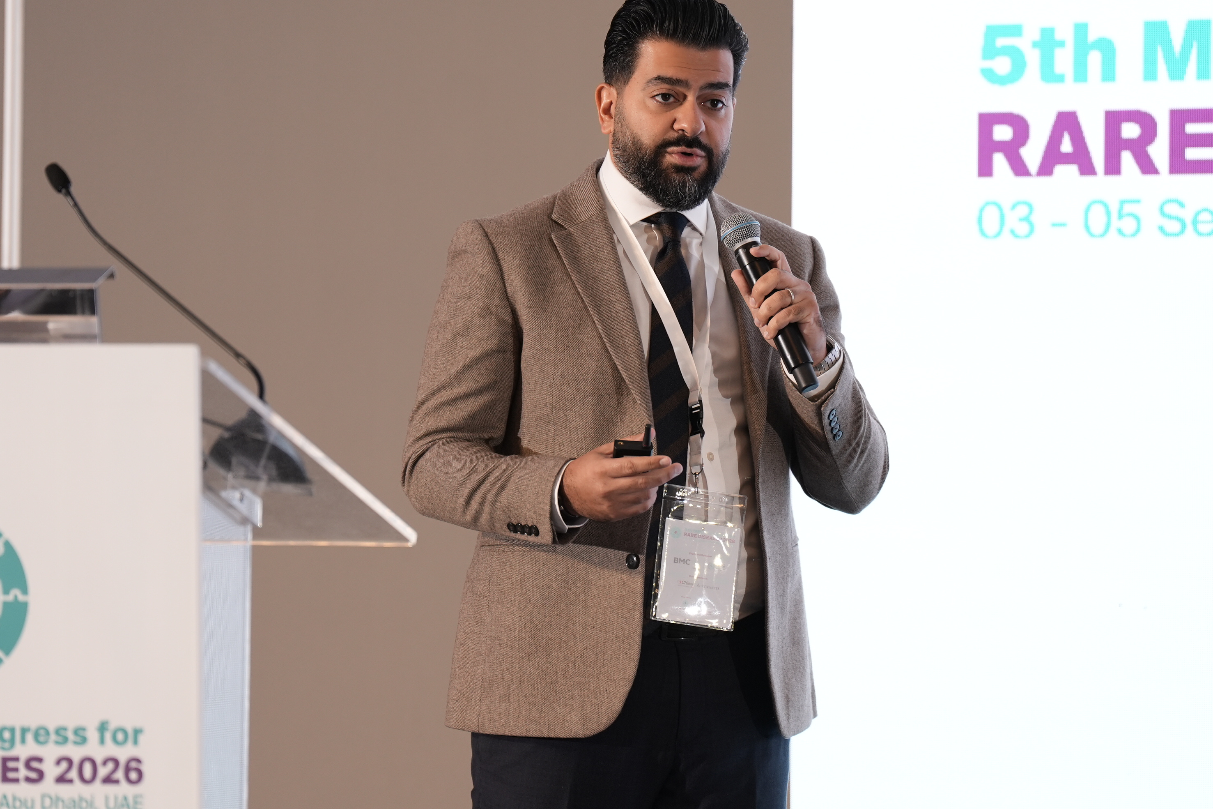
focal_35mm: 312
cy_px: 313
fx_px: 10511
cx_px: 598
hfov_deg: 6.6
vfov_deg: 4.4
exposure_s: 1/160
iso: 500
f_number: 2.8
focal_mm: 200
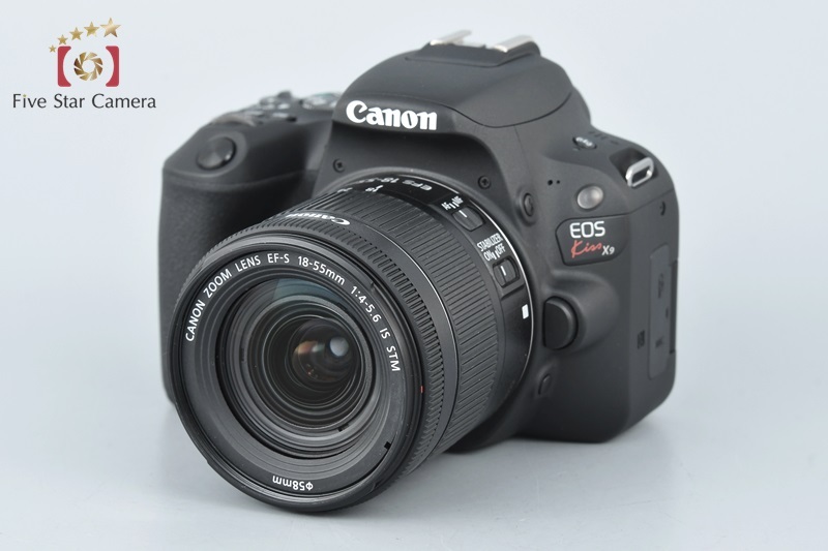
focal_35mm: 147
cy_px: 276
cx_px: 414
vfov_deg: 9.3
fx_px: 3380
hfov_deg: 14.0
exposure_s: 1/250
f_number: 11
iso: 500
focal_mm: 98
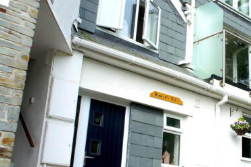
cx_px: 221
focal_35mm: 53
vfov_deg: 25.5
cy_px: 87
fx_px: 369
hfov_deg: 35.6
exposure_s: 1/320
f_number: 8
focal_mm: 20
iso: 200
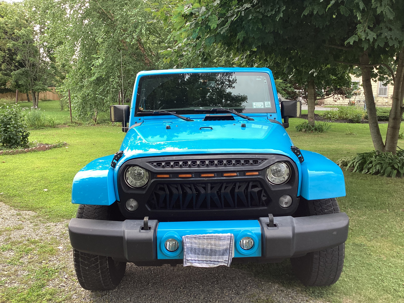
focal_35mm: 31
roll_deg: +1.7
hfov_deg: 58.4
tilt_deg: -9.3
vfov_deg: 45.4
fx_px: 362
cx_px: 202
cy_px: 152
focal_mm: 3.3
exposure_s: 1/198
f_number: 2.4
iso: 25
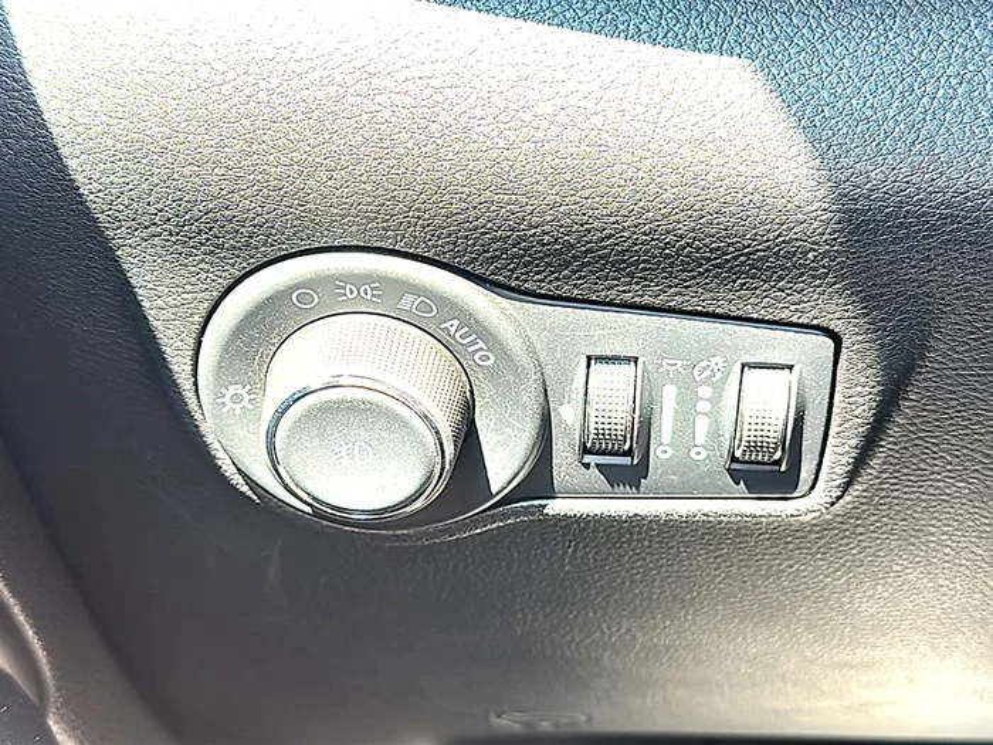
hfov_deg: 44.8
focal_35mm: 42
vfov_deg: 34.3
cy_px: 372
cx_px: 496
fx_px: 1205
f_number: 1.78
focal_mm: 6.86
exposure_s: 1/98
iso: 80
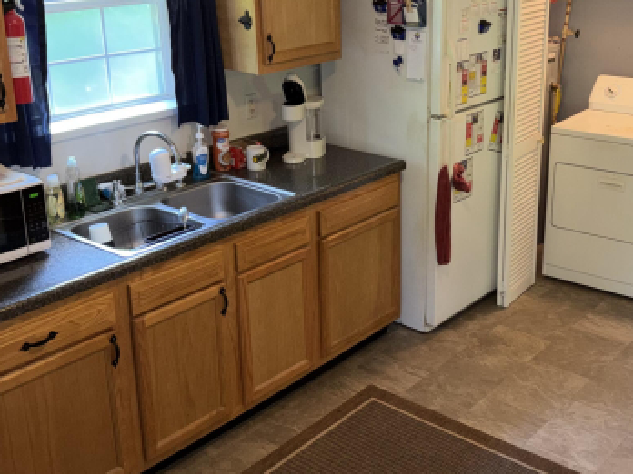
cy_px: 191
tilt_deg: -18.9
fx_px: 841
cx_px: 421
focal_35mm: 46
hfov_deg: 40.7
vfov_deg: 31.4
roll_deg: -0.1
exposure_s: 1/16
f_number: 1.78
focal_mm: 6.76
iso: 125
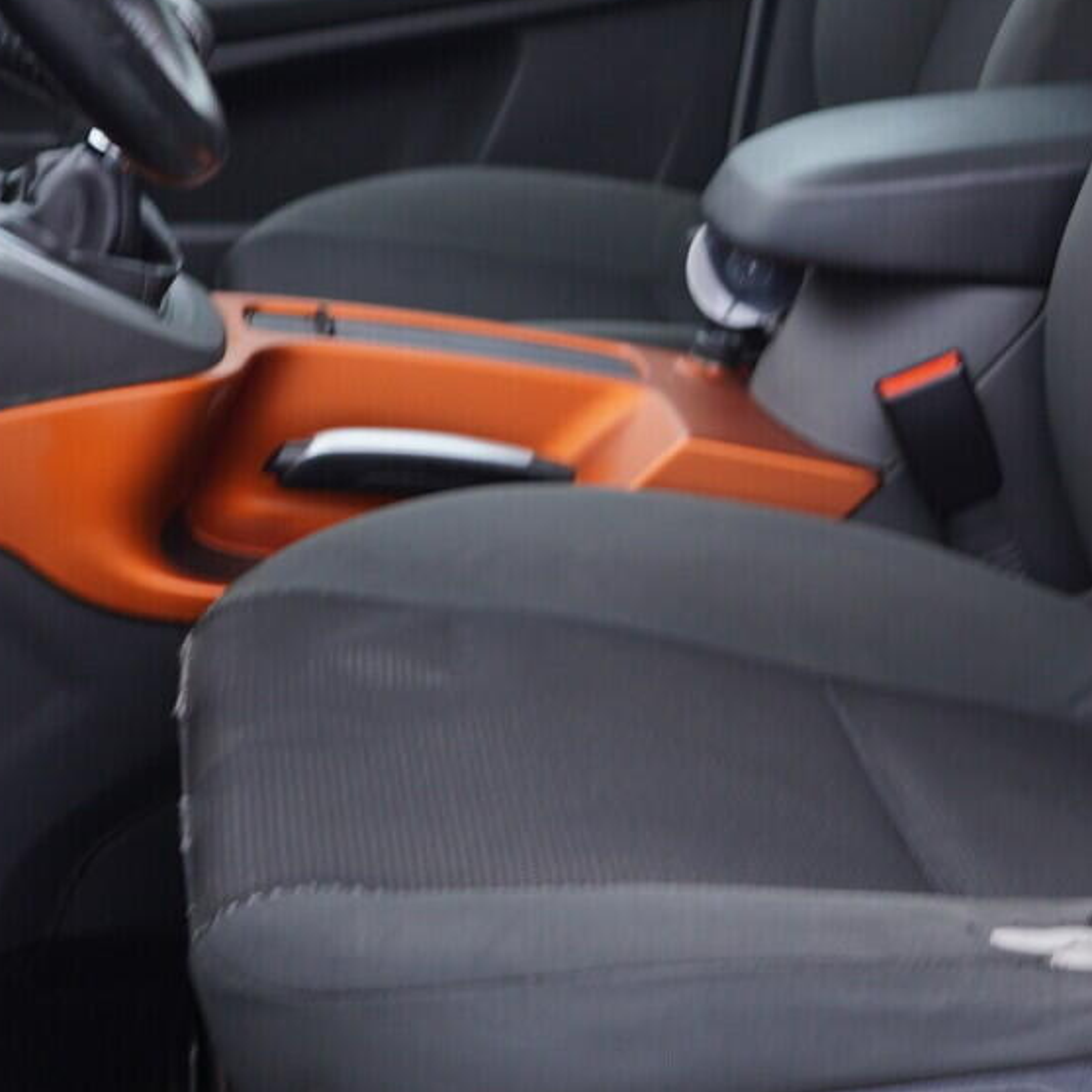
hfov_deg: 21.5
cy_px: 159
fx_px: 2820
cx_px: 943
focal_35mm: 79
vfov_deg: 21.5
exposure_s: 1/40
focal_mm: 24
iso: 125
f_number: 2.8
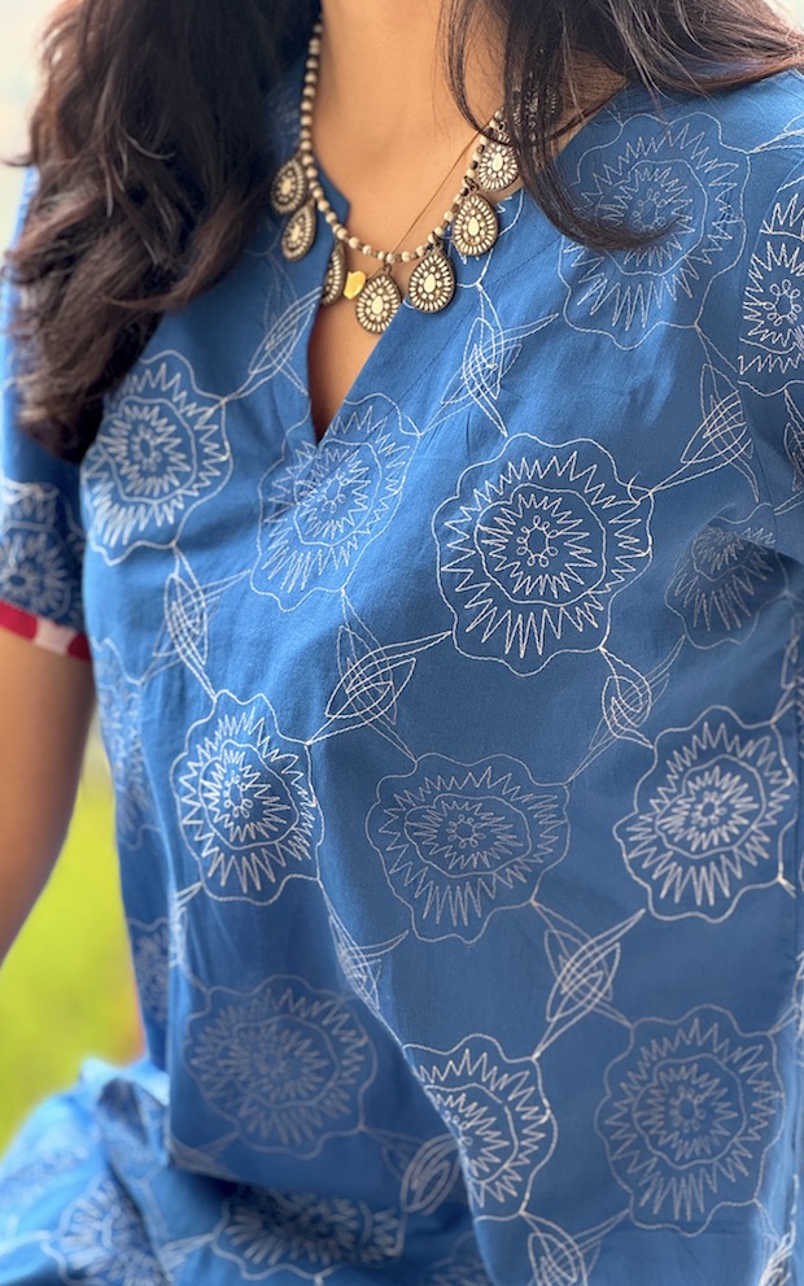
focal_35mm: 82
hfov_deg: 15.9
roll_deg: -1.6
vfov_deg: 25.2
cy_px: 642
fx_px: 2873
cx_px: 443
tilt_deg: -18.9
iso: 160
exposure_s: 1/99
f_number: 2.8
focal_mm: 9
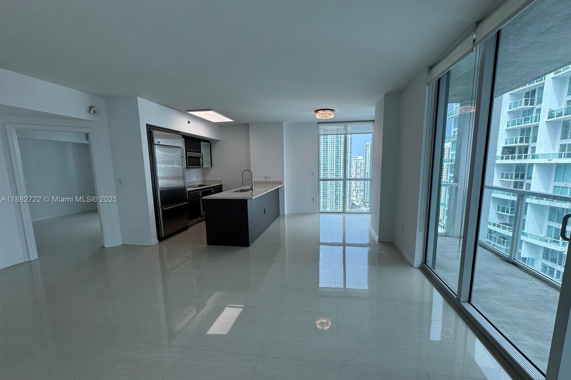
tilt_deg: -9.6
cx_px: 294
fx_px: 238
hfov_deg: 100.4
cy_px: 200
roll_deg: +0.7
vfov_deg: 77.2
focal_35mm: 15
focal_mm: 2.22
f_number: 2.2
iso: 40
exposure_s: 1/221
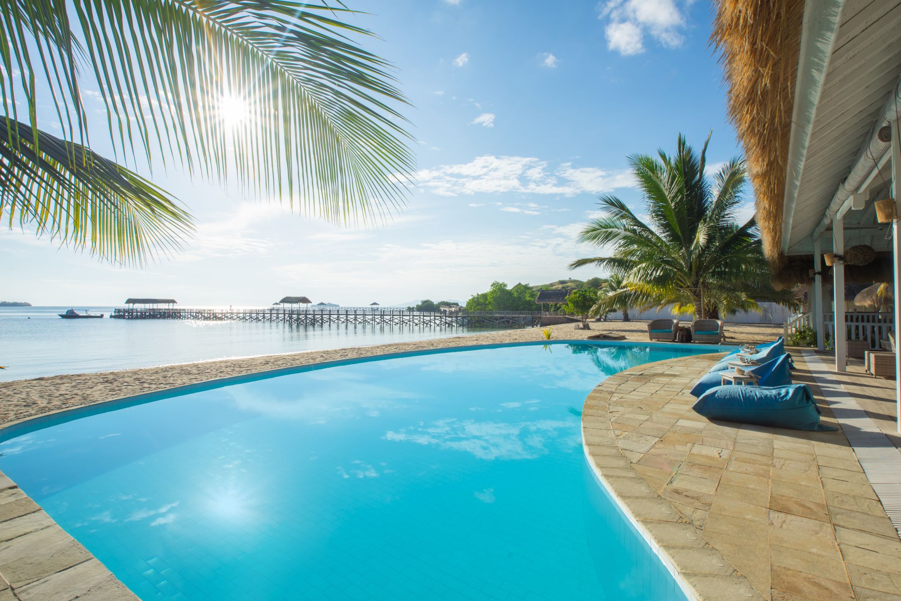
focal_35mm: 19
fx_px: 476
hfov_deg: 86.9
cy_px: 300
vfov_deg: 64.6
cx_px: 450
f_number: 16
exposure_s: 1/125
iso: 100
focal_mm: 19
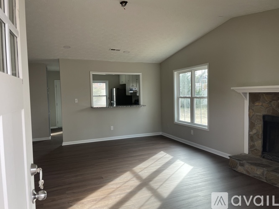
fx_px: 210
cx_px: 140
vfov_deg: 53.0
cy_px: 104
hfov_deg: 67.3
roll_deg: +1.6
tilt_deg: -3.0
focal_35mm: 26
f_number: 1.6
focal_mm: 4.2
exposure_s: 1/121
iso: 80
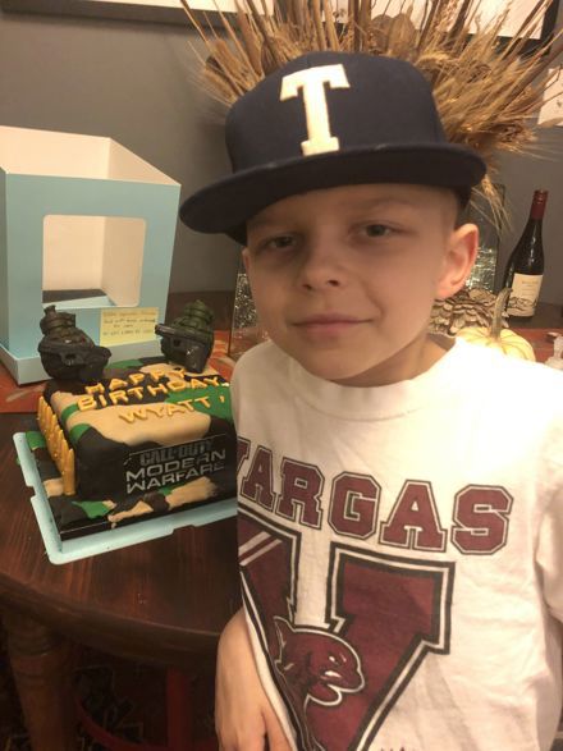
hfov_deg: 49.7
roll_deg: -3.4
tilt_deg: -23.4
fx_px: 607
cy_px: 376
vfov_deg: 63.5
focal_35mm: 28
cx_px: 282
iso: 100
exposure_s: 1/5
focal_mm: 3.99
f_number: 1.8
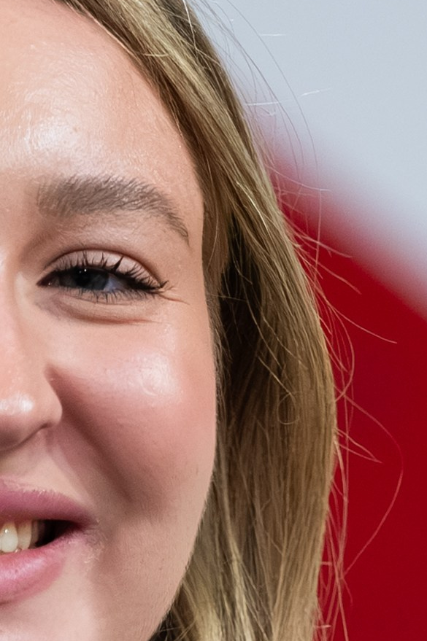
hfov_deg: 1.5
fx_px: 16529
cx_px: 548
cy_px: 668
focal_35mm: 928
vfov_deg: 2.2
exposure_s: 1/1250
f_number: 2.8
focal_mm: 135
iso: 3200
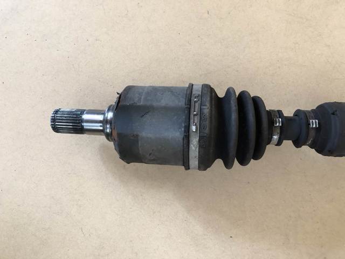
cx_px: 172
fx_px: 279
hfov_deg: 63.4
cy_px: 130
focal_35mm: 28
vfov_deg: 49.7
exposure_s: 1/15
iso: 50
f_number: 1.8
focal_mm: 4
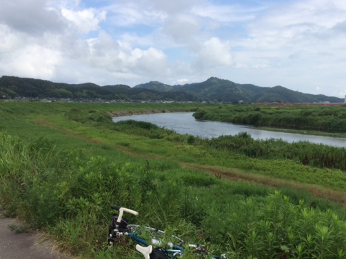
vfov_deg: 38.5
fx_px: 370
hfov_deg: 49.9
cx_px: 207
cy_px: 149
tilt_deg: -8.7
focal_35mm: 37
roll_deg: -1.3
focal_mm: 4.15
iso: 32
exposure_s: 1/2415
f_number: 2.2
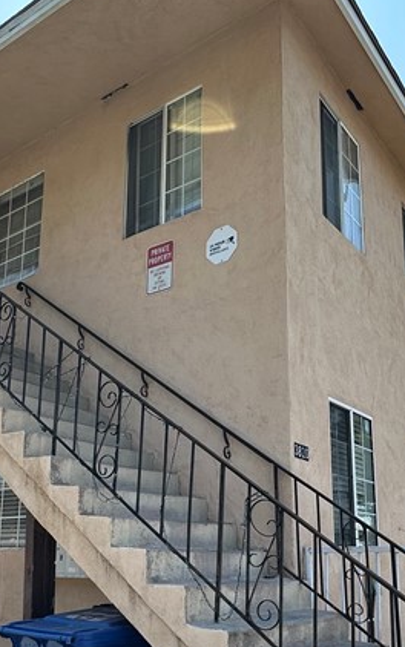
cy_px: 446
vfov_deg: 52.6
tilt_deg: +9.4
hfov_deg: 35.4
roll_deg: +0.2
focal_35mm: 36
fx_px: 635
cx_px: 207
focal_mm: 2.22
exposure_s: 1/955
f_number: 2.2
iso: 40
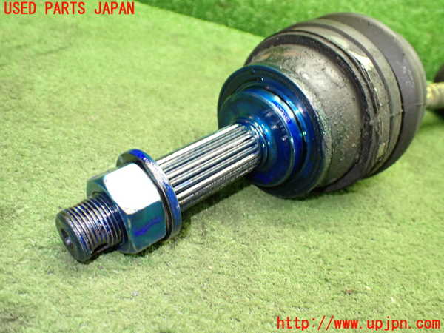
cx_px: 222
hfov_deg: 60.0
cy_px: 166
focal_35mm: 30
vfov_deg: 46.8
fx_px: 385
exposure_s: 1/50
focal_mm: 5.4
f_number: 2.3
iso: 800
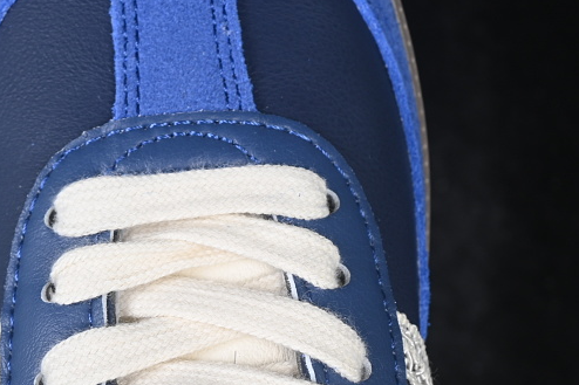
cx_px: 158
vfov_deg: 8.4
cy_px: 145
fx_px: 2637
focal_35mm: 164
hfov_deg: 12.5
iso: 160
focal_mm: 50
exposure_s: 1/60
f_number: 7.1
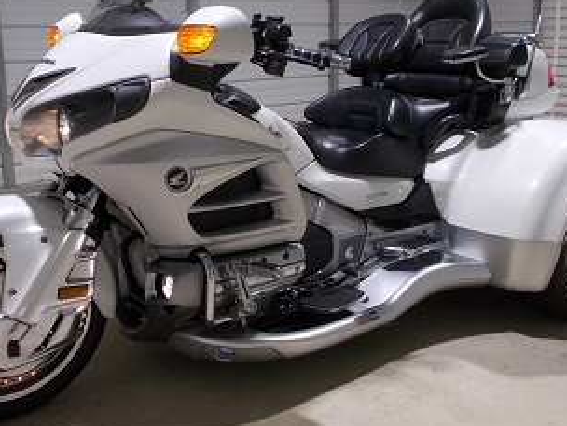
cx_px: 250
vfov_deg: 35.0
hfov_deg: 45.7
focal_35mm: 41
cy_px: 176
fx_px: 672
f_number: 3.2
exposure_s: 1/50
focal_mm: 4.6
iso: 80
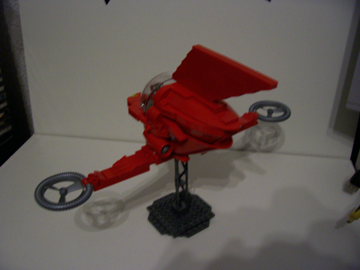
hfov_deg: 54.0
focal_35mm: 34
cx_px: 180
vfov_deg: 41.8
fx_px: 354
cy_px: 135
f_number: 2.7
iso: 160
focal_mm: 5.6
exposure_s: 1/8
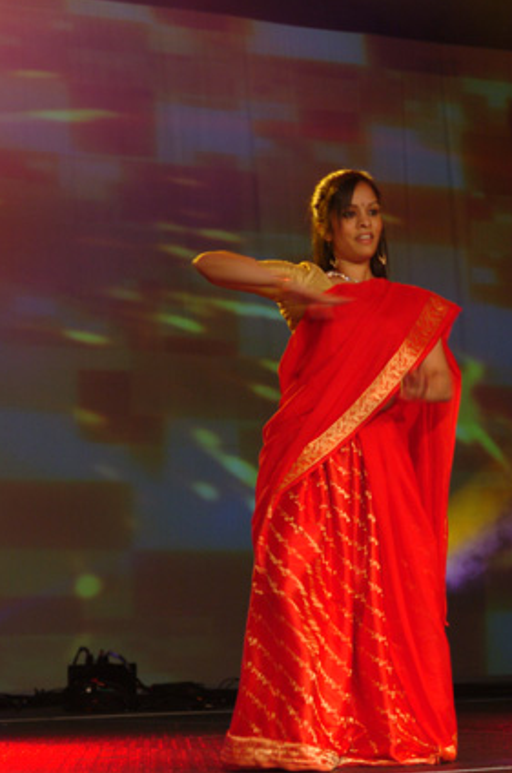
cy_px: 421
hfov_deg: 11.7
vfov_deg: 17.6
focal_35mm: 117
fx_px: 2500
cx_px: 354
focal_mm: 55
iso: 400
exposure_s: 1/60
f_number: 2.8
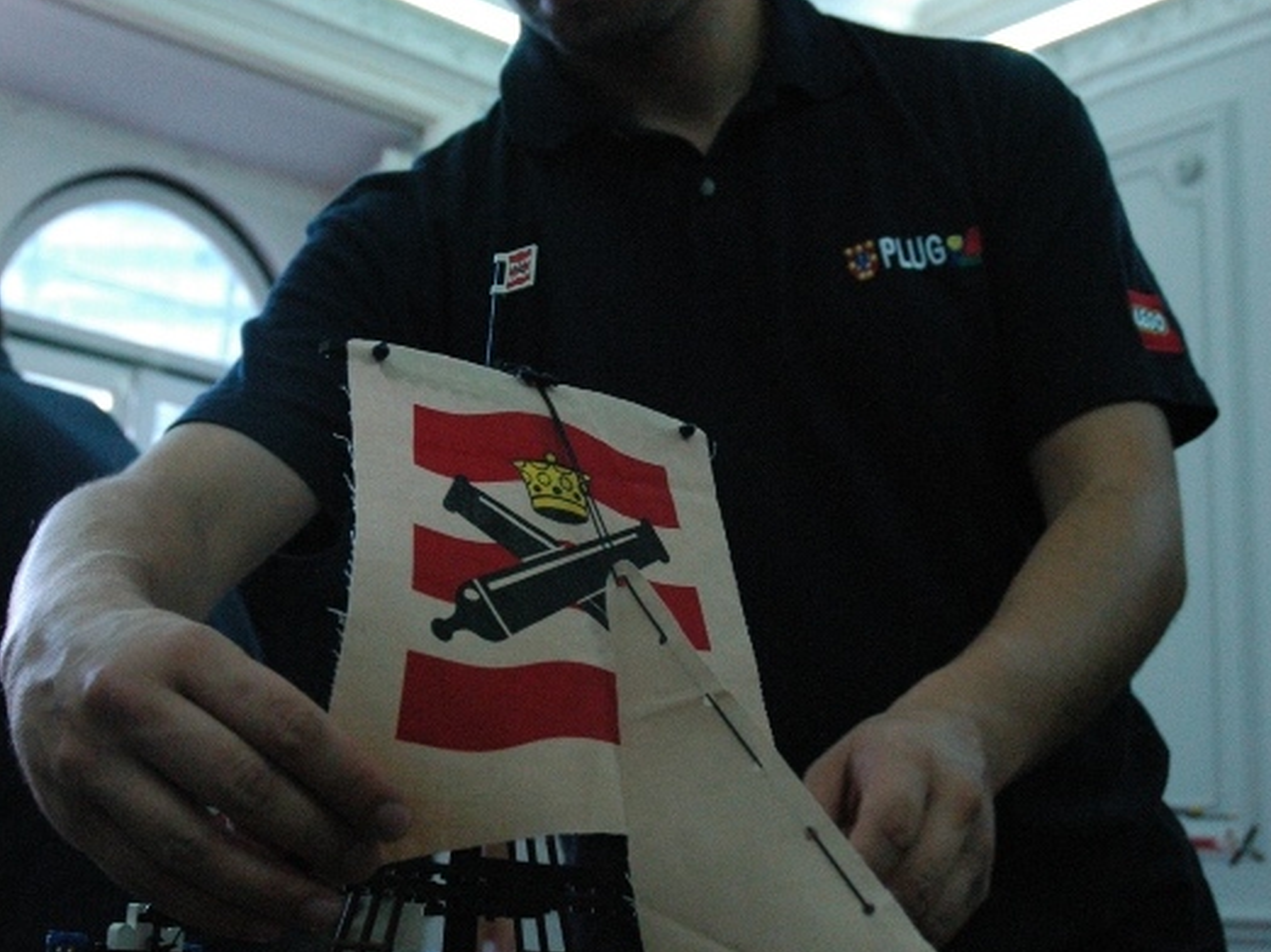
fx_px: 1945
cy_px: 431
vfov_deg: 27.5
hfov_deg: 36.2
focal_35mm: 53
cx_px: 644
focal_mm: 24
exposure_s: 1/80
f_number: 4.5
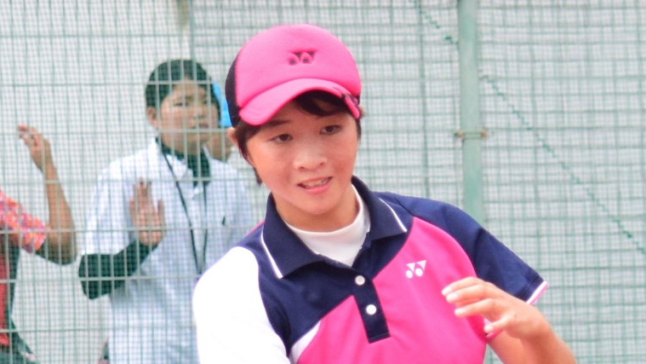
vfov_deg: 3.4
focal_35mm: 356
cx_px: 297
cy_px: 564
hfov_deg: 6.1
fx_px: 6098
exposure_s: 1/1250
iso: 800
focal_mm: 86
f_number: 4.5
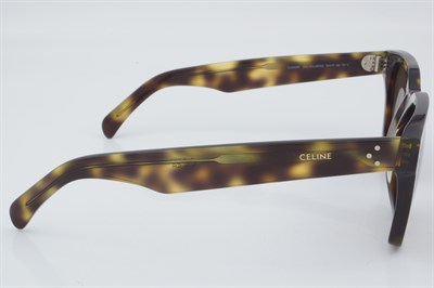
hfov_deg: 27.0
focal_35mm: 75
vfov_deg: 18.2
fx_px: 903
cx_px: 217
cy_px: 144
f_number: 32
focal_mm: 50
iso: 100
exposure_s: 1/3
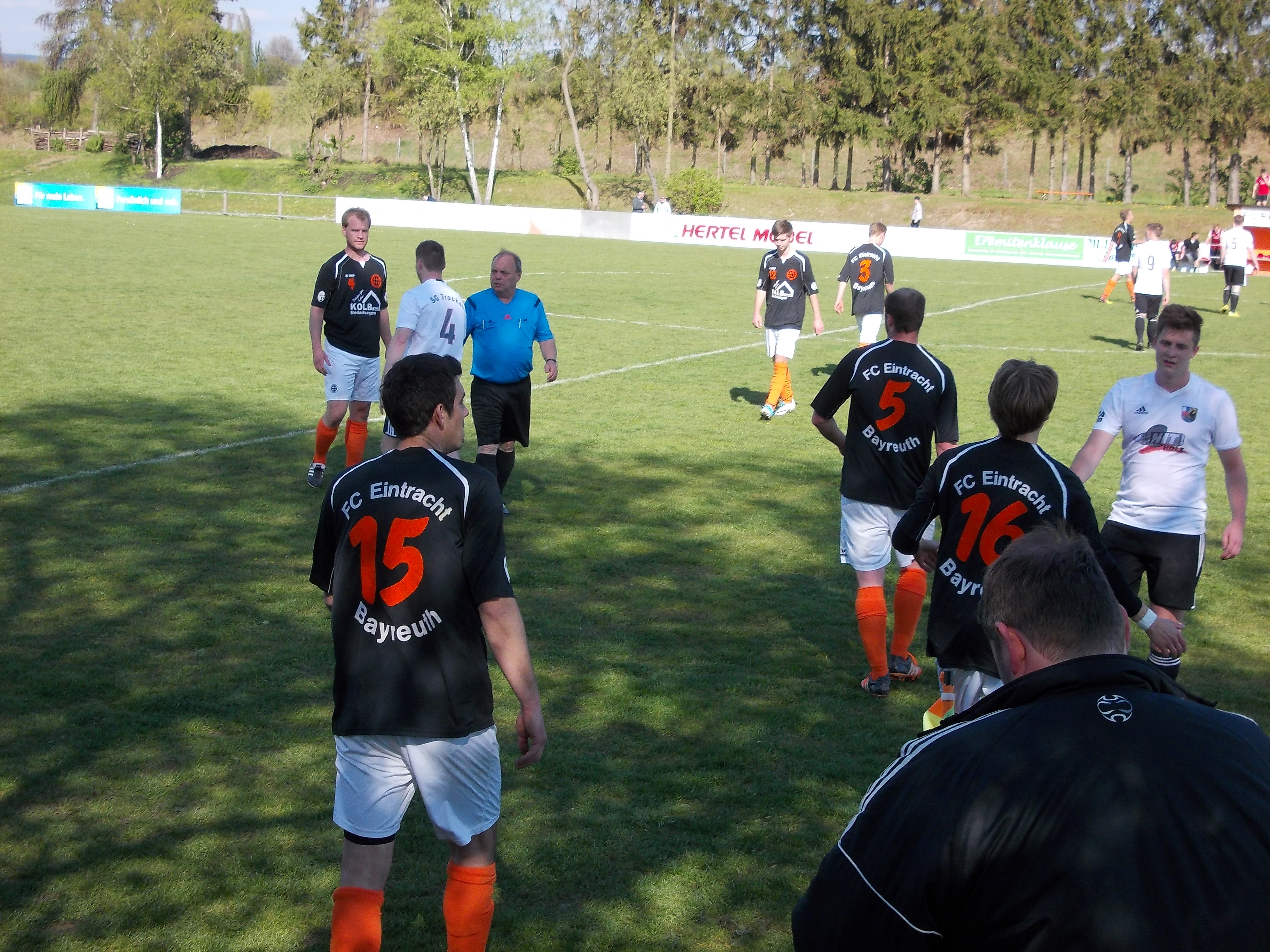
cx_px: 635
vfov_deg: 24.4
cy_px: 476
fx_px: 2201
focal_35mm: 60
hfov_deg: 32.2
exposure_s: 1/320
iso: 80
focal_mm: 8.5
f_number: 4
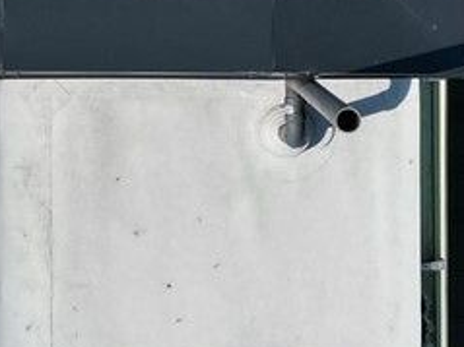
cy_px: 17
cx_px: 101
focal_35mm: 161
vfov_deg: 9.2
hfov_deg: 12.2
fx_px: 2157
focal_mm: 6.72
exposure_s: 1/5000
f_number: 1.7
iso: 140
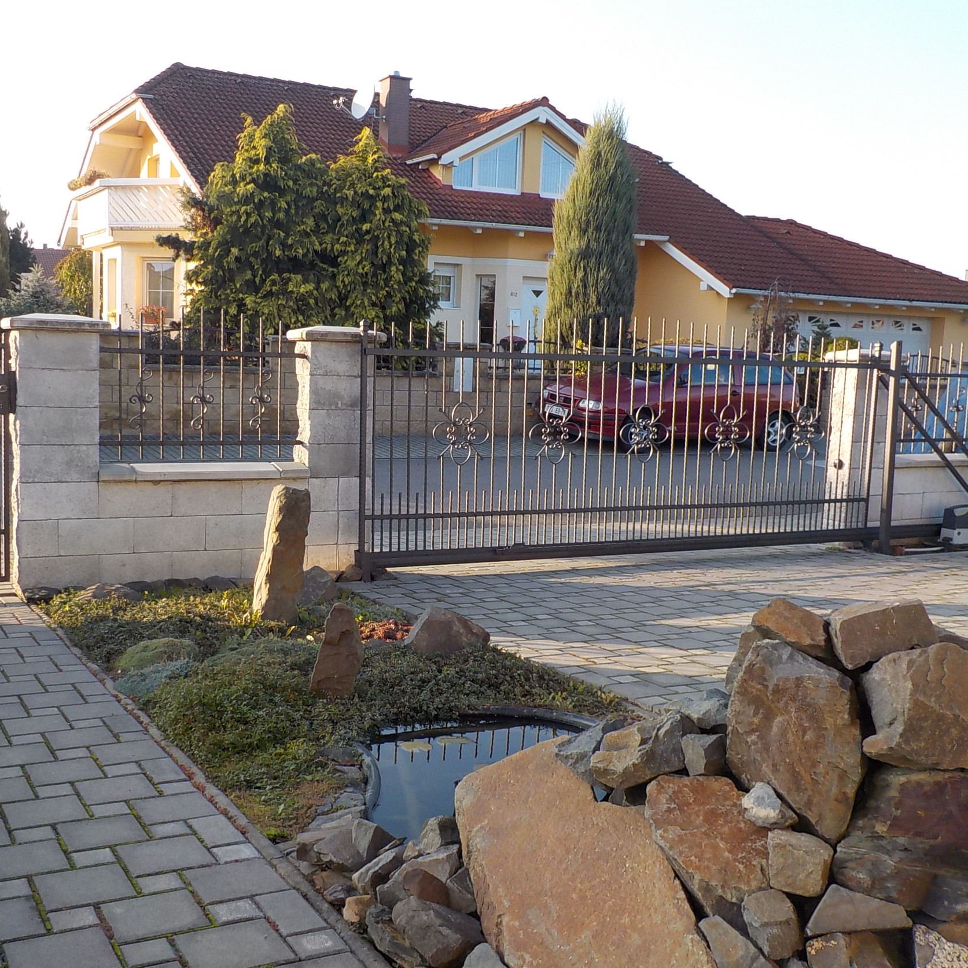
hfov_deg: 45.8
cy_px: 490
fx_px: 1139
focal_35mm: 36
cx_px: 391
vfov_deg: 46.0
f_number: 3.3
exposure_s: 1/250
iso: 125
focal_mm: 4.1
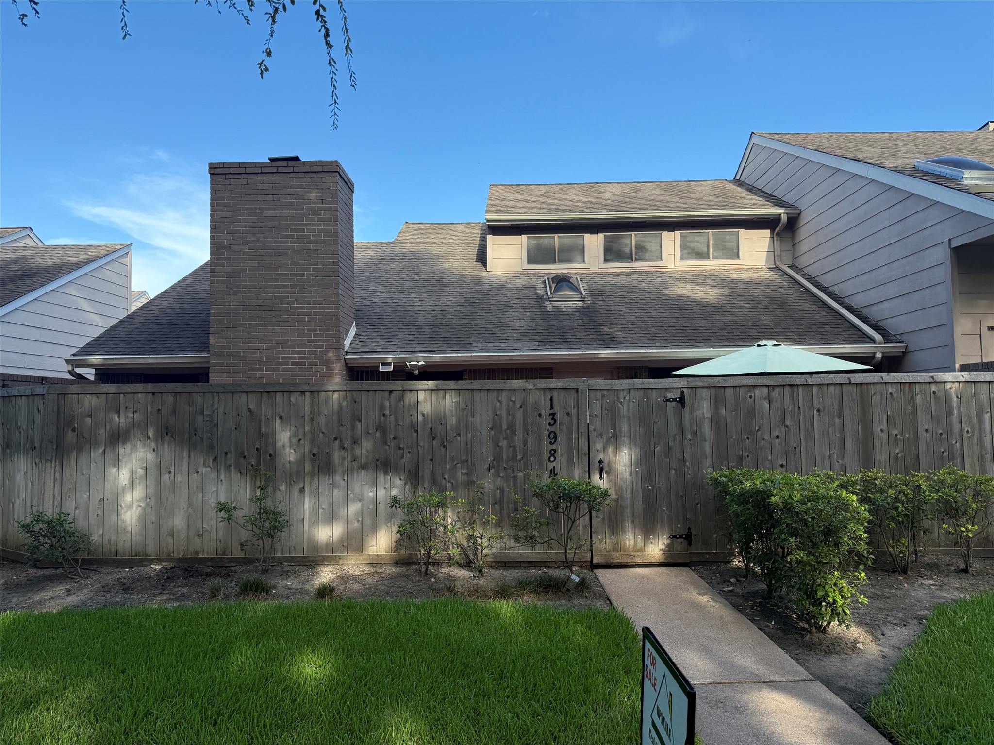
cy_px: 372
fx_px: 689
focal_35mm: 24
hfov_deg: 71.6
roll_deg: +0.0
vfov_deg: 56.8
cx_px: 497
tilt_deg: +2.7
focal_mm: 6.76
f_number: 1.78
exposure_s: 1/1727
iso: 100
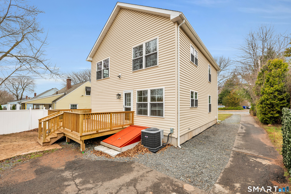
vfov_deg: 81.2
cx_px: 146
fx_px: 113
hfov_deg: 104.3
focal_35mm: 14
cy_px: 97
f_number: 8
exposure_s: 1/100
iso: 200
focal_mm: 14
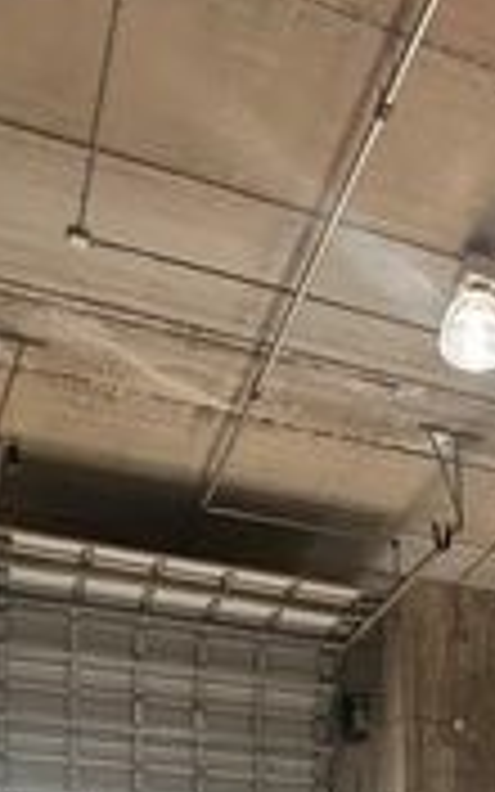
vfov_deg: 29.7
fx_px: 1166
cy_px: 1040
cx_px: 459
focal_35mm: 54
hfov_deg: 23.3
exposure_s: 1/224
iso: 40
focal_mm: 2.22
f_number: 2.2
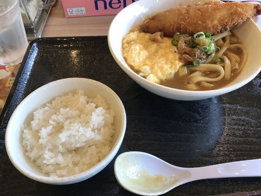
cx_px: 130
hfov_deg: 63.5
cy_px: 98
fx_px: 211
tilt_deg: -52.1
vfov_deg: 49.7
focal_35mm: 28
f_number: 1.8
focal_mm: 3.99
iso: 40
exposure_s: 1/120
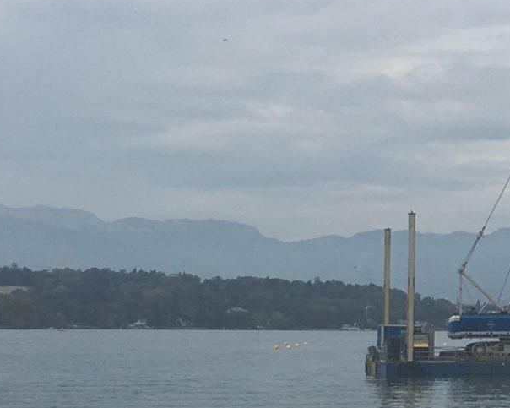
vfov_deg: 12.8
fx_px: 1811
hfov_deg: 15.4
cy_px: 313
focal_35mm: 120
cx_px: 624
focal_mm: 4.15
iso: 25
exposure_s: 1/1876
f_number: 2.2
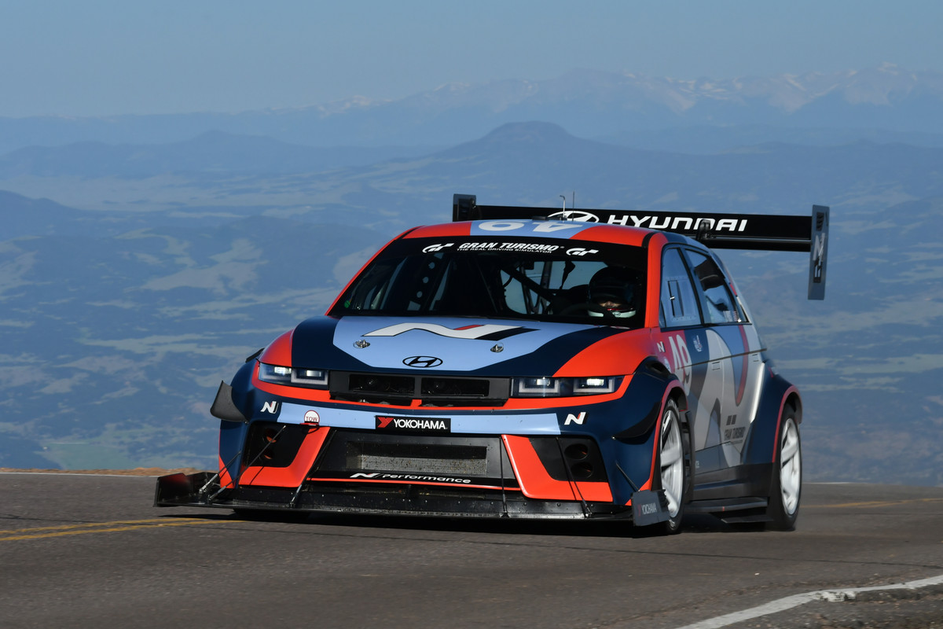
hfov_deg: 10.5
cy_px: 314
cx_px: 472
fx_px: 5108
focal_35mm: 195
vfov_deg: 7.0
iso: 400
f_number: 14
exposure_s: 1/500
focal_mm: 130
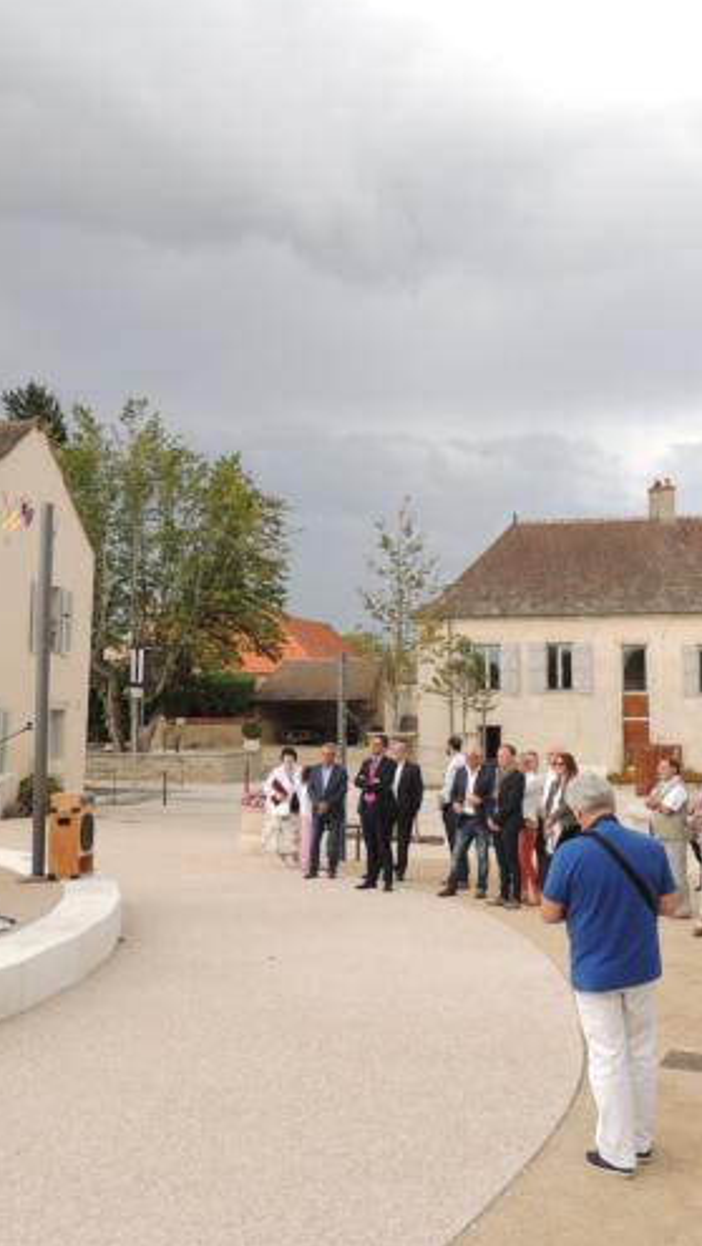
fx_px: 1189
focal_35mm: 36
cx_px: 395
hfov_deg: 32.8
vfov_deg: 55.3
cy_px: 610
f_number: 3
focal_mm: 4.3
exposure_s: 1/400
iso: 100
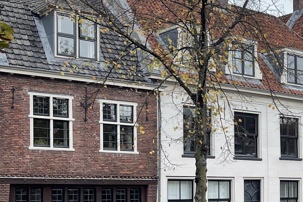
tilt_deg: +1.5
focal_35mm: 73
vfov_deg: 18.5
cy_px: 168
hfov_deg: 26.2
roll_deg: +1.0
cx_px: 304
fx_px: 614
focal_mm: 5.1
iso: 32
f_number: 1.6
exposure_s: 1/649
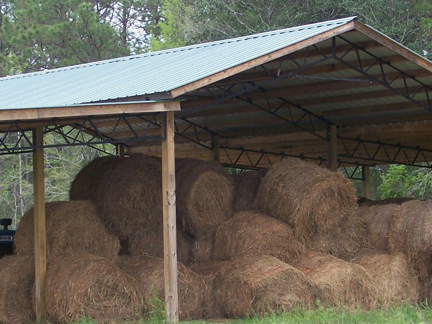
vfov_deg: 13.1
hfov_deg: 17.4
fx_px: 1410
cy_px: 168
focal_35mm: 113
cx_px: 232
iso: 80
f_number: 3.1
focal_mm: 9.3
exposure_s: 1/400
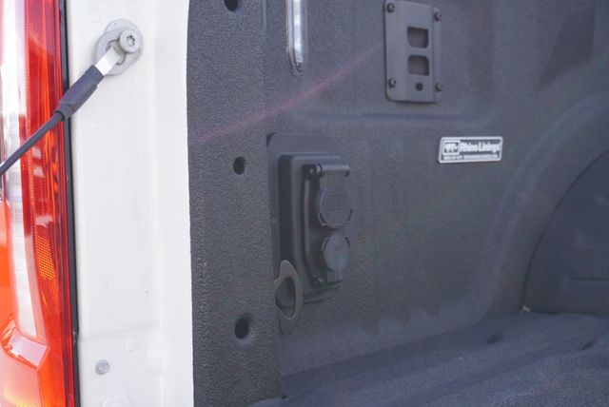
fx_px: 813
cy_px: 204
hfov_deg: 41.1
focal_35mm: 48
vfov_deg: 28.1
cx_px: 304
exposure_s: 1/80
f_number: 5.6
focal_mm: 32
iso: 100
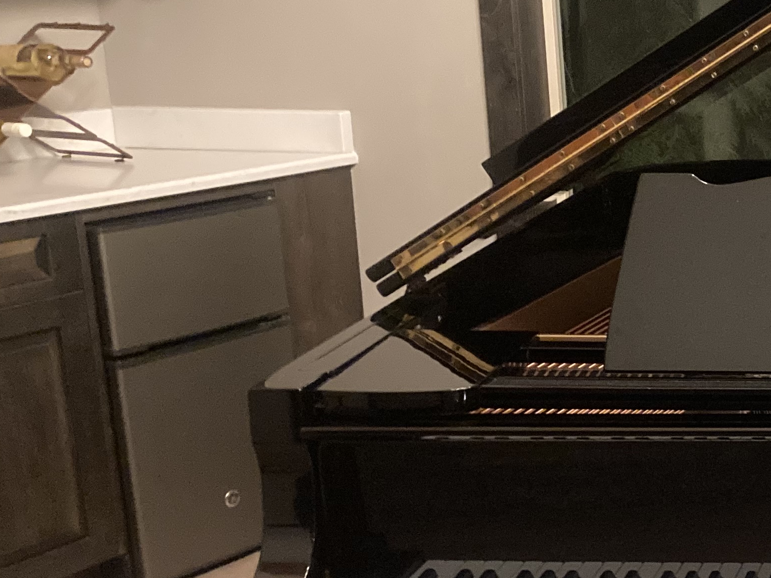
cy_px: 333
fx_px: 1626
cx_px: 990
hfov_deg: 23.7
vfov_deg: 20.1
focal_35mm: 73
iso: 640
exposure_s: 1/24
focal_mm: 3.99
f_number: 1.8
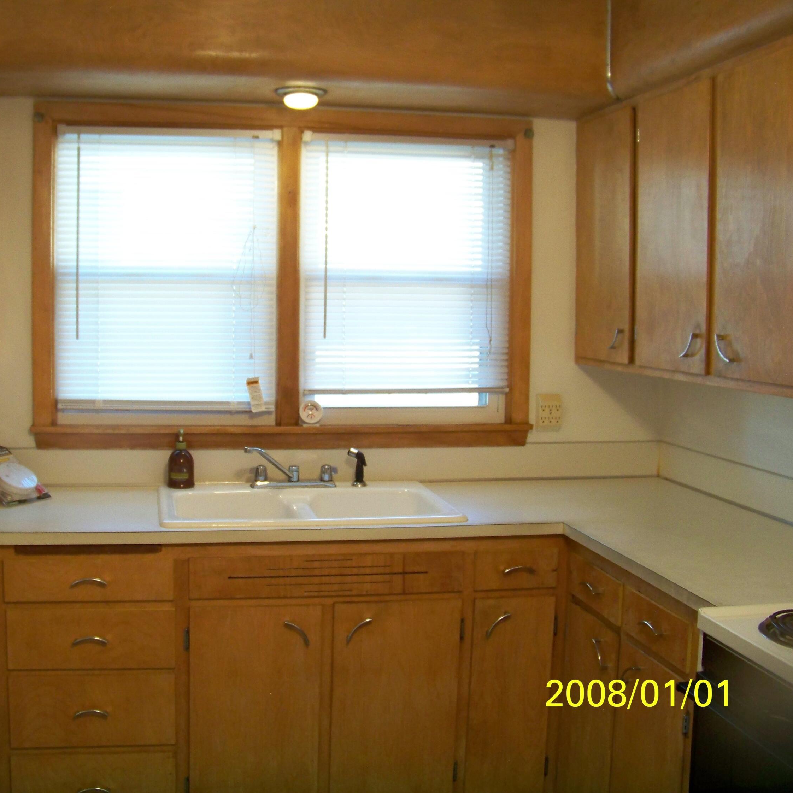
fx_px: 1011
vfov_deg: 42.8
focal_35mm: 39
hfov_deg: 42.4
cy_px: 397
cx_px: 286
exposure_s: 1/30
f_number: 2.8
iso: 200
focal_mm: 5.85
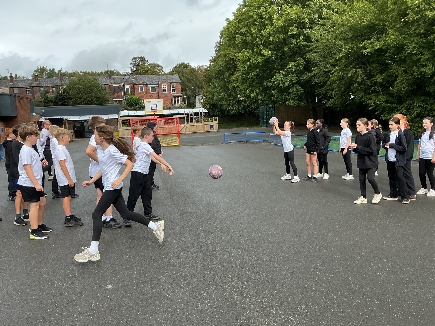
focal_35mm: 29
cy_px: 163
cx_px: 218
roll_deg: +0.6
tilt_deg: -4.7
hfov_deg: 61.7
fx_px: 364
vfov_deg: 48.2
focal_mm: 3
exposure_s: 1/627
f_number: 1.8
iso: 25
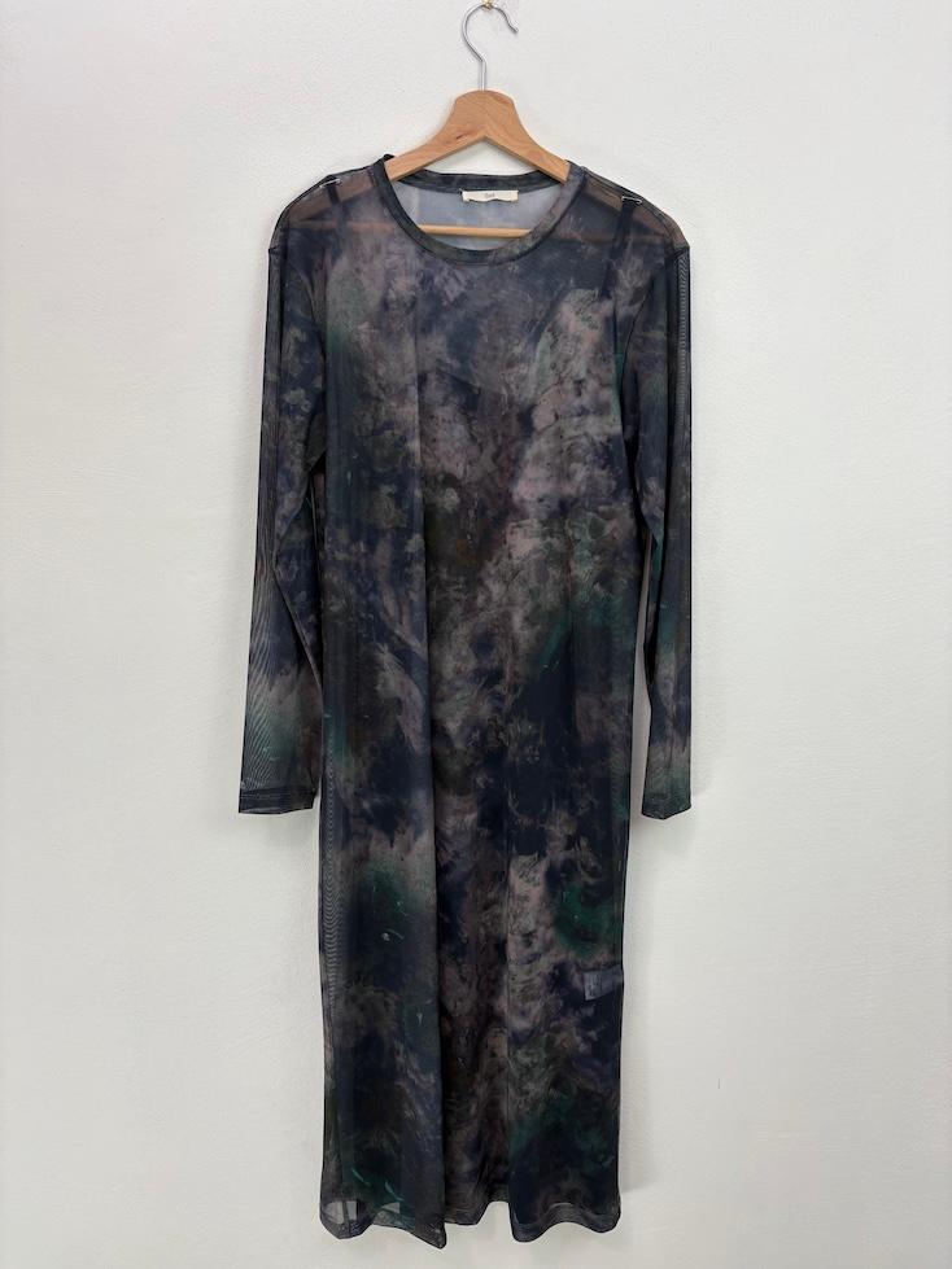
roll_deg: +0.1
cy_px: 634
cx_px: 476
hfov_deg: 53.1
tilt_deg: -9.9
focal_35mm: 26
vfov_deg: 67.3
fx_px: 954
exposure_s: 1/100
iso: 50
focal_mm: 5.96
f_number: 1.6
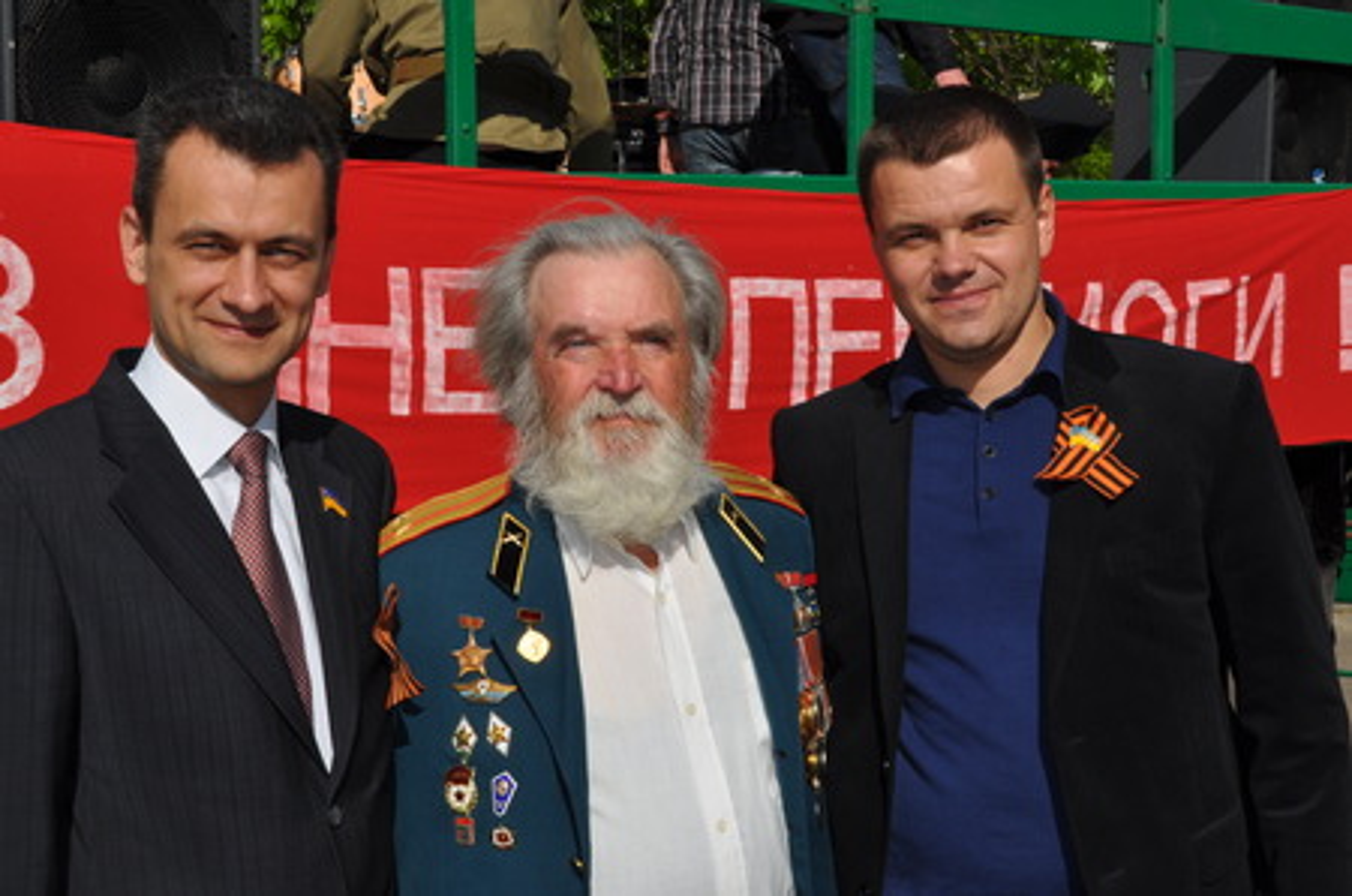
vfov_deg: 22.5
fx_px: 2249
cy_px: 448
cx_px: 676
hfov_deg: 33.5
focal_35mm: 60
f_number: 18
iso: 200
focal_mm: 40
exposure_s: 1/200
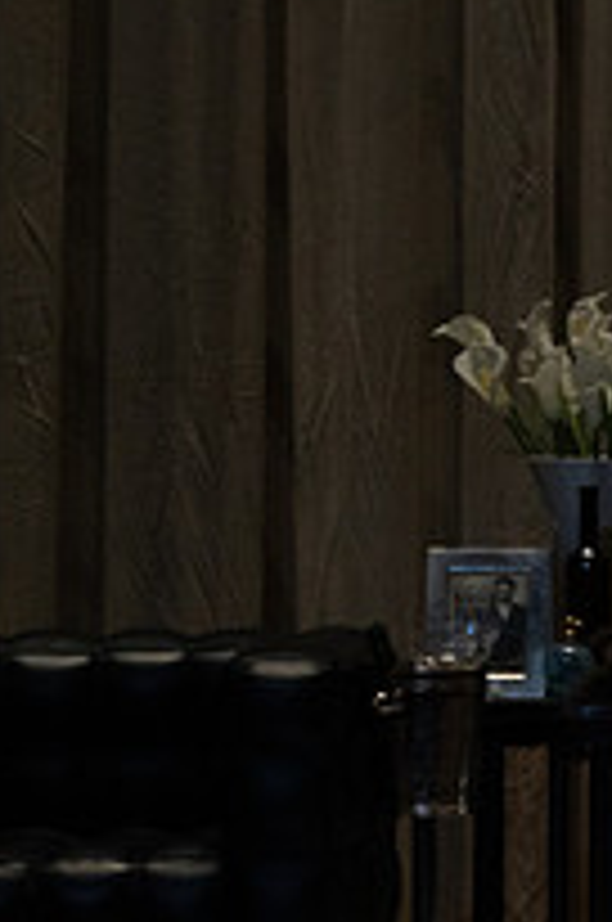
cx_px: 634
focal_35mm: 567
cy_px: 677
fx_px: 14506
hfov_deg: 2.4
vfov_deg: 3.6
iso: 3200
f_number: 16
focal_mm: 200
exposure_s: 1/160
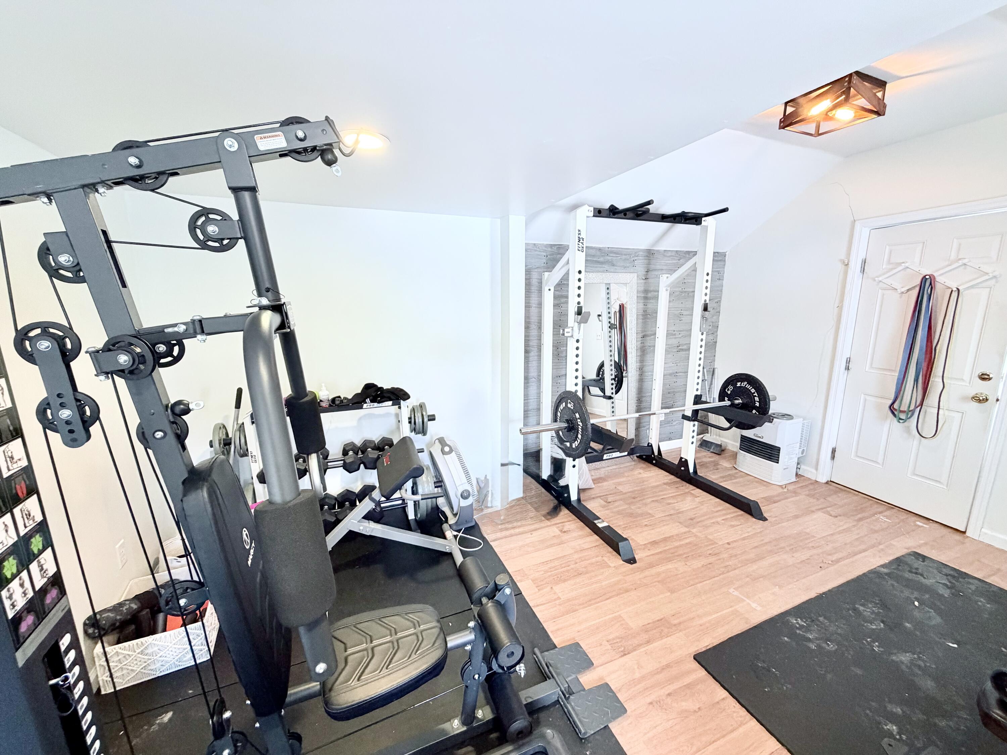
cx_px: 504
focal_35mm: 14
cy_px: 378
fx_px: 407
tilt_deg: -10.6
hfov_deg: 102.1
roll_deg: +0.6
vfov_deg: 85.7
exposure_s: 1/60
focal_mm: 2.22
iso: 320
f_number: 2.2
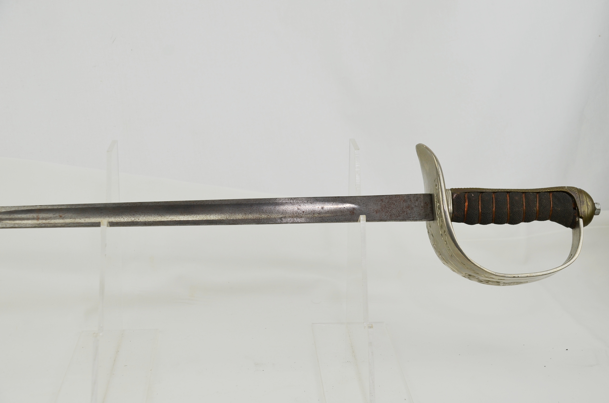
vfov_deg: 22.5
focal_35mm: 60
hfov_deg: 33.5
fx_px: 1013
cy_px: 202
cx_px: 304
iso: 200
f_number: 5.6
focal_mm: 40
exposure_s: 1/125
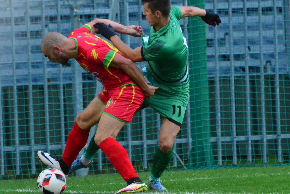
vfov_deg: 2.2
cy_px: 94
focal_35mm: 637
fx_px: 5133
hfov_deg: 3.2
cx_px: 140
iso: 6400
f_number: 7.1
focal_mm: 300
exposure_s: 1/1600
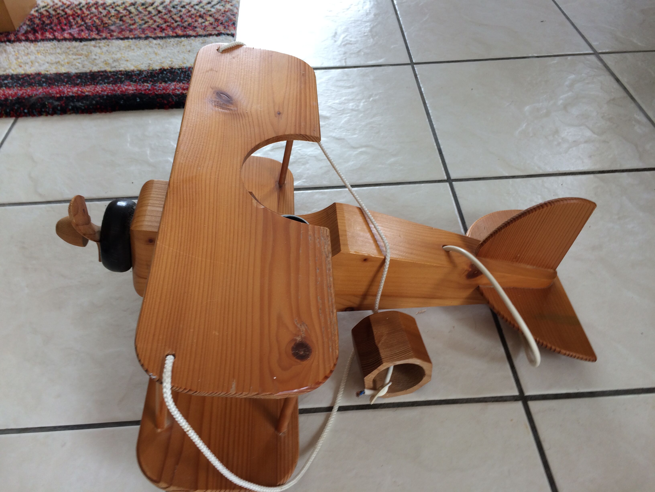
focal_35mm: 29
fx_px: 549
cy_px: 246
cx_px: 328
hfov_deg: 61.7
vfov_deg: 48.2
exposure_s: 1/50
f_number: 2.2
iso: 32
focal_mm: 4.15
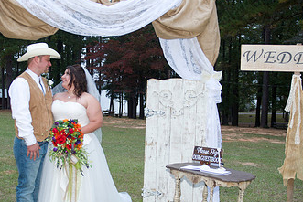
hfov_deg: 35.6
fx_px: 472
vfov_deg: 24.2
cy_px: 106
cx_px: 128
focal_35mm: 56
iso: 800
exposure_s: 1/100
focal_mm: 32
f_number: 2.8
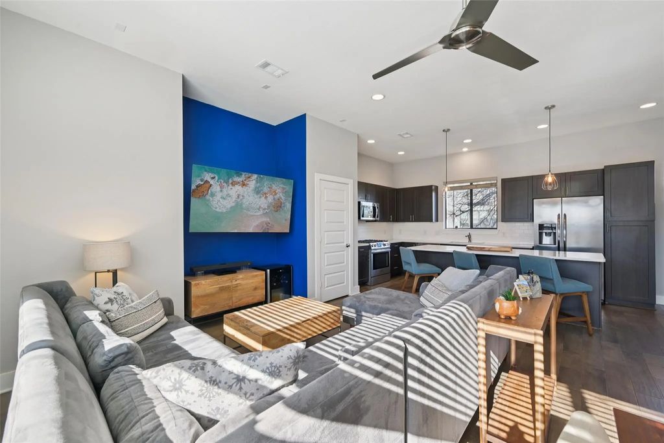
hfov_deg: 100.4
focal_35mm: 15
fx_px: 277
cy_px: 222
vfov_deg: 77.3
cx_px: 332
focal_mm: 15
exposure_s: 1/50
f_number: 8
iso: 400
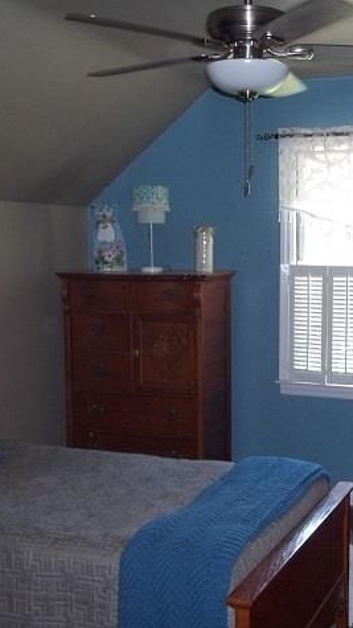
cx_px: 259
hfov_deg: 25.2
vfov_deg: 43.7
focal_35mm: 47
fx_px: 783
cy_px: 316
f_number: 2.9
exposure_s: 1/30
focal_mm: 5.7
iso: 160
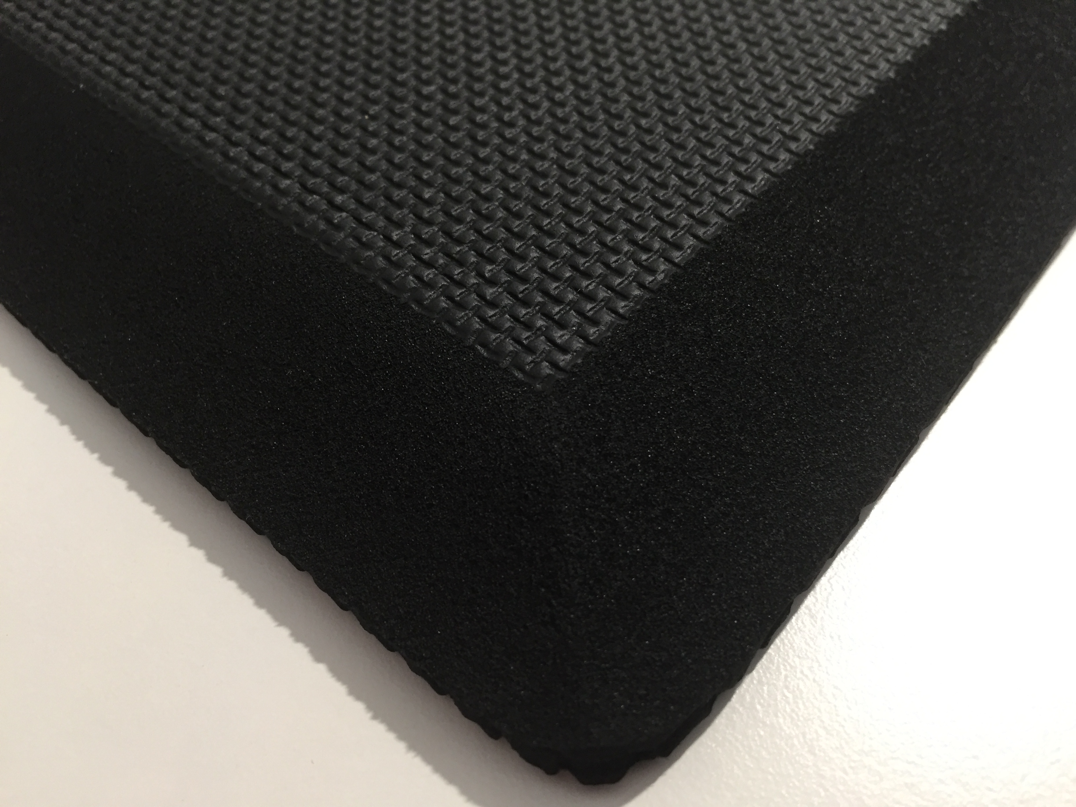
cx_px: 538
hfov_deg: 61.7
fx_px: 901
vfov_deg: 48.2
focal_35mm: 29
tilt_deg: -51.1
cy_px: 404
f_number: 2.2
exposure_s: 1/33
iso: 64
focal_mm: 4.15
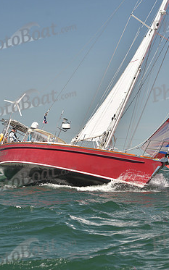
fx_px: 818
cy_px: 131
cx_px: 115
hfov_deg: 11.8
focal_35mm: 111
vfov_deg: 18.8
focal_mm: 70
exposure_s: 1/800
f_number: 5
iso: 250
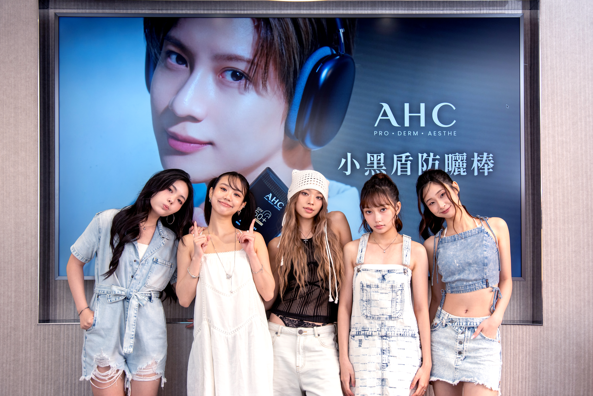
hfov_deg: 41.1
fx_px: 791
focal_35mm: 48
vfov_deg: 28.1
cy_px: 198
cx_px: 296
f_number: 5.6
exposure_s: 1/90
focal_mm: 48
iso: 280
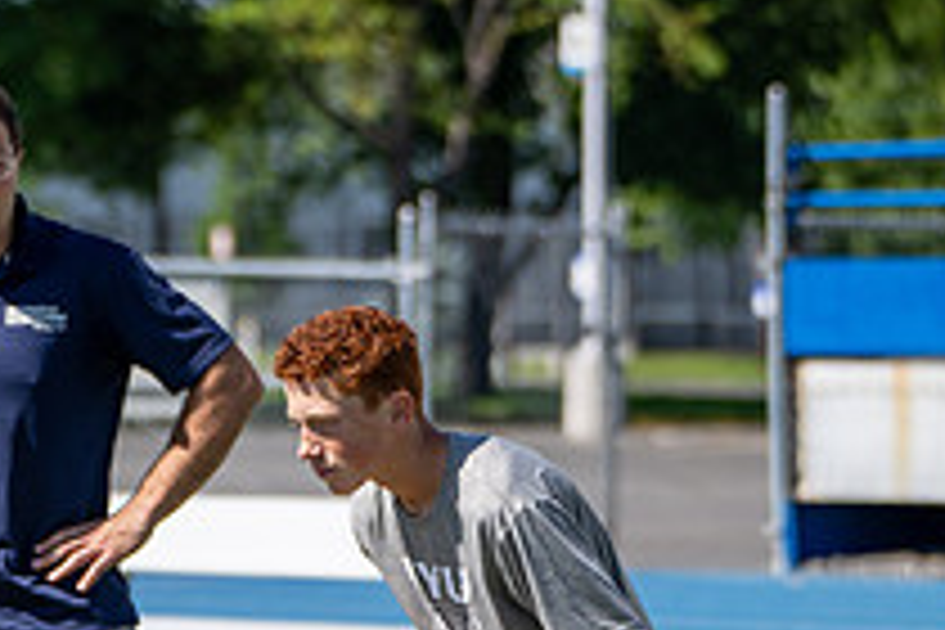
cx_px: 9
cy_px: 552
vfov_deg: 3.9
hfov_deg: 5.9
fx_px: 9213
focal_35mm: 351
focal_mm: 105
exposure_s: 1/800
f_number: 3.2
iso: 50
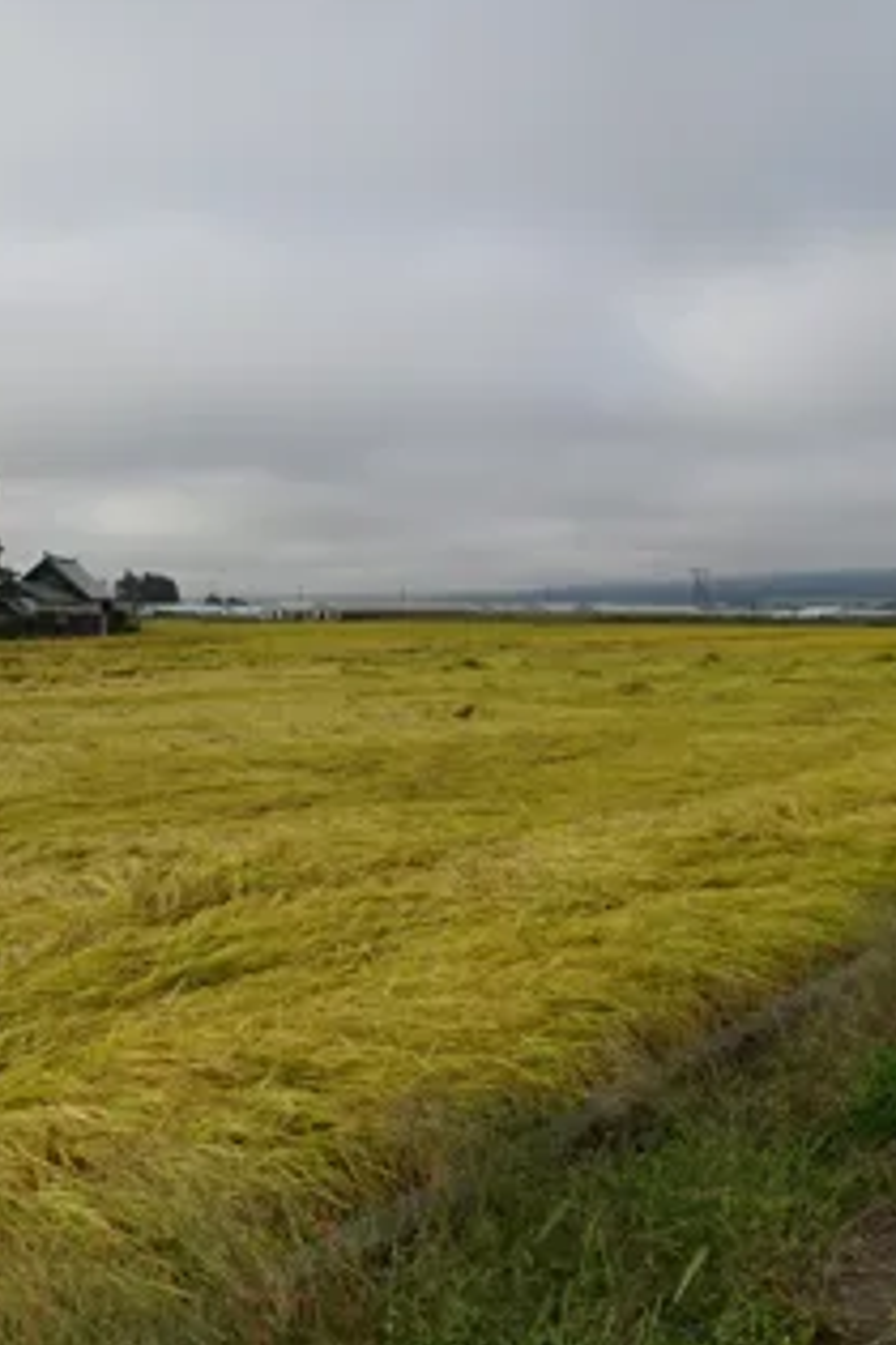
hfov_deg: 33.7
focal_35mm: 38
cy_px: 619
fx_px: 1419
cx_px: 141
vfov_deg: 50.6
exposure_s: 1/1000
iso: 80
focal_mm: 4.1
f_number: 3.5
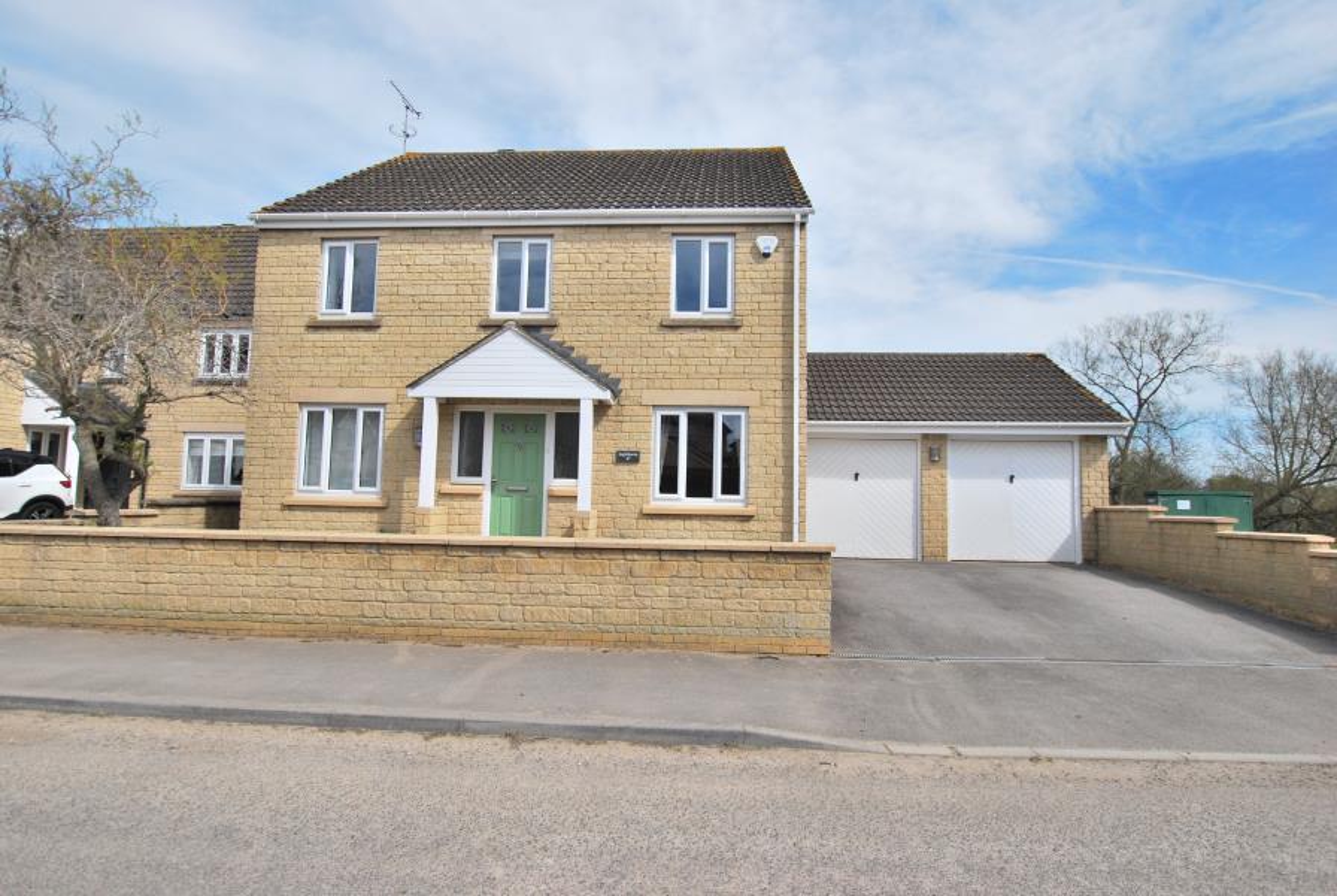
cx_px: 668
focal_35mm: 18
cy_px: 448
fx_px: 669
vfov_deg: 67.5
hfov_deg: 89.9
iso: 400
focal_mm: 12
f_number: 5.6
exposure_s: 1/3200
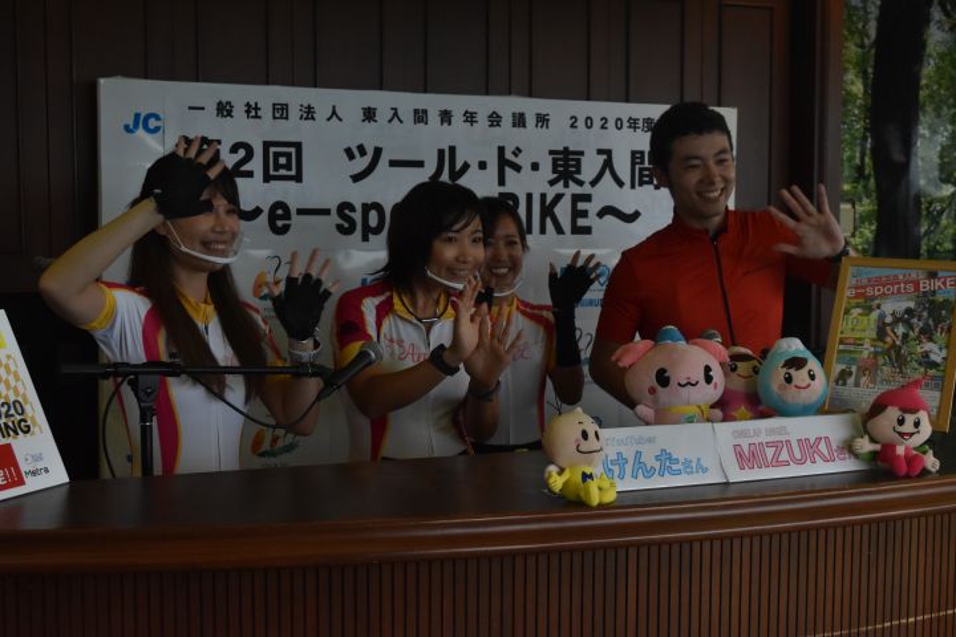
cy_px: 318
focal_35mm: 51
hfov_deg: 38.9
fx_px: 1354
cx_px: 478
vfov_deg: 26.5
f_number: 6.3
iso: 1250
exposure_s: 1/400
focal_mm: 34
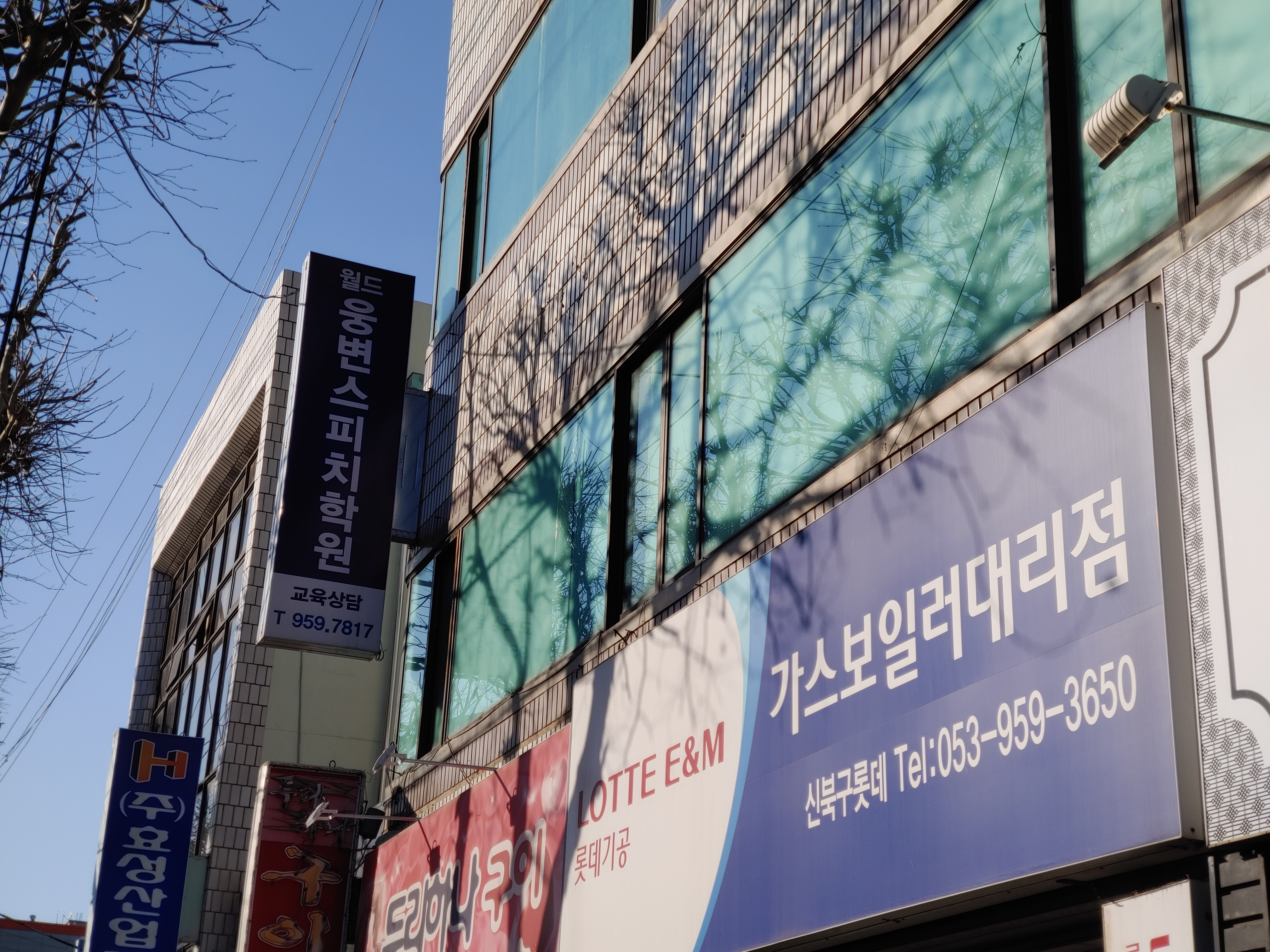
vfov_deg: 29.1
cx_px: 635
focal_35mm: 50
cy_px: 476
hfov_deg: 38.2
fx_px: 1834
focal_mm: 5.88
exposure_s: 1/787
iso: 50
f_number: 2.4
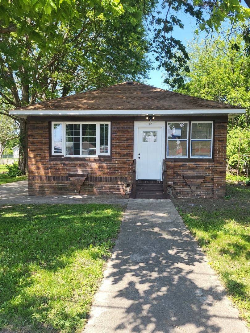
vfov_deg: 67.3
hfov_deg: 53.1
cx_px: 125
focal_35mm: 26
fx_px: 250
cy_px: 166
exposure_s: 1/583
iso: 40
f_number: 1.8
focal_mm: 5.4
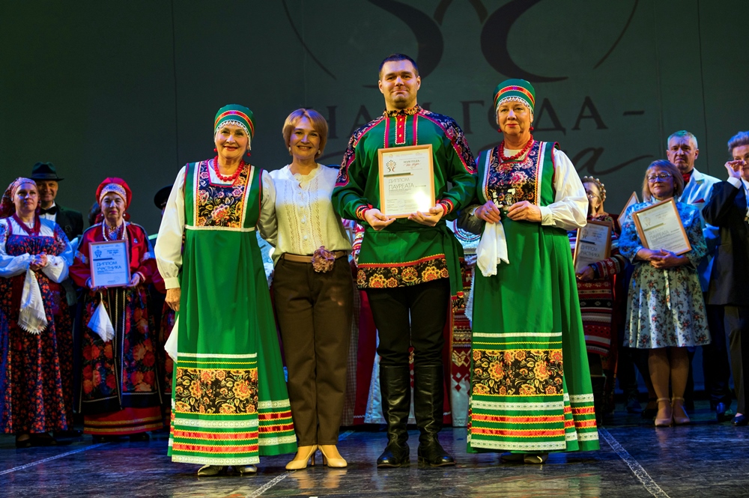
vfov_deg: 18.9
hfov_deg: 28.1
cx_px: 374
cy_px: 249
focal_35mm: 72
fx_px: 1497
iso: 640
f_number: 5.6
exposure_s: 1/125
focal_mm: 72
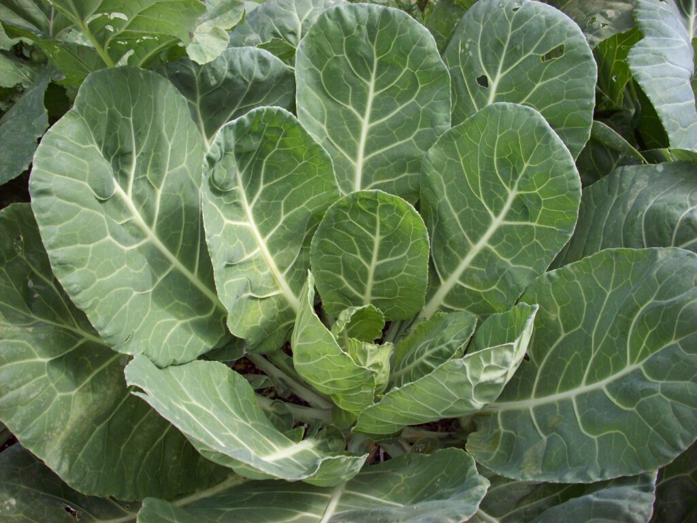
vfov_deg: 38.7
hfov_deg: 50.1
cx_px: 348
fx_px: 745
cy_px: 262
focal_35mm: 37
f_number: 2.8
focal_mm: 6.2
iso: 80
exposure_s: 1/436
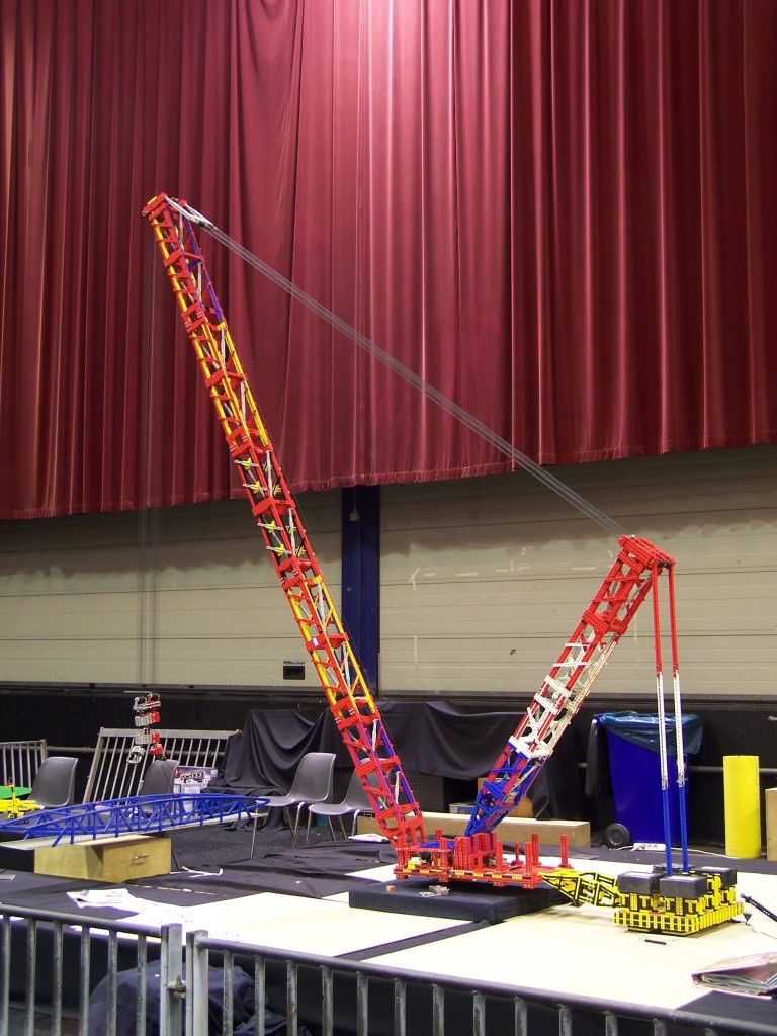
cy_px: 518
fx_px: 1437
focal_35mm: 48
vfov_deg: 39.7
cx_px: 388
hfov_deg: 30.3
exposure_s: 1/2
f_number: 3
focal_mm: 8
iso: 80
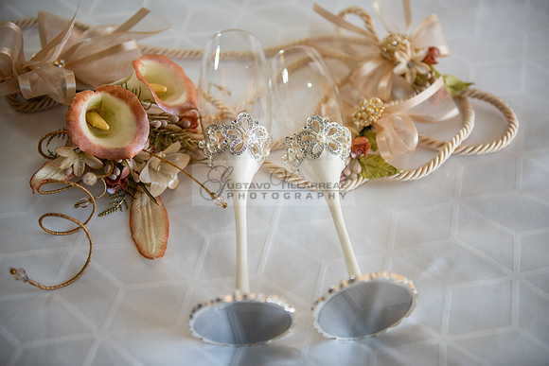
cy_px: 183
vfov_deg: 24.6
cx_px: 274
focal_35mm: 55
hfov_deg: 36.2
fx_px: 839
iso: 500
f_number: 2.8
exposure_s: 1/320
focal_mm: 55
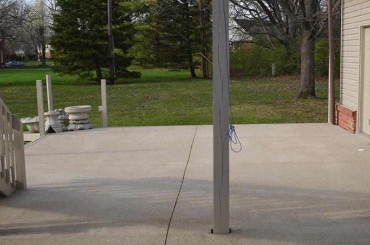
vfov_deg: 29.7
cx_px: 226
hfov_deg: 43.4
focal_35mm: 45
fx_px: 462
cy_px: 108
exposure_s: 1/200
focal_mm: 20
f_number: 6.3
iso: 100
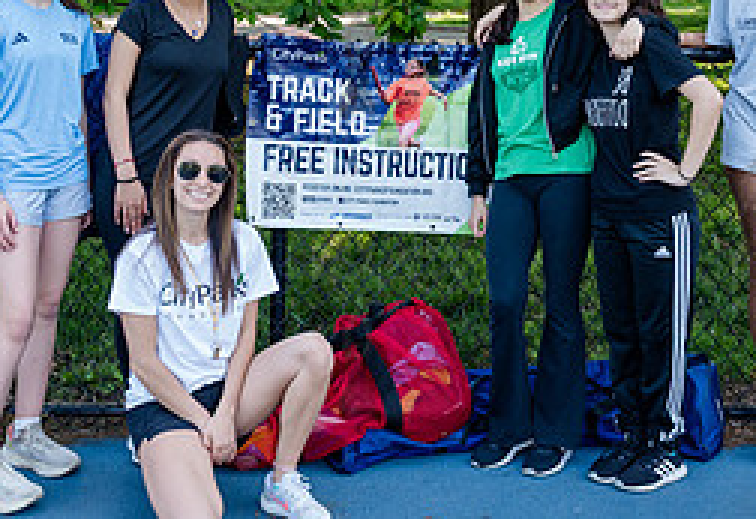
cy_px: 62
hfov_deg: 30.2
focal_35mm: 66
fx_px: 1399
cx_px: 379
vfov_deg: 20.6
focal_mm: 28
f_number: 4.5
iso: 400
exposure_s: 1/250
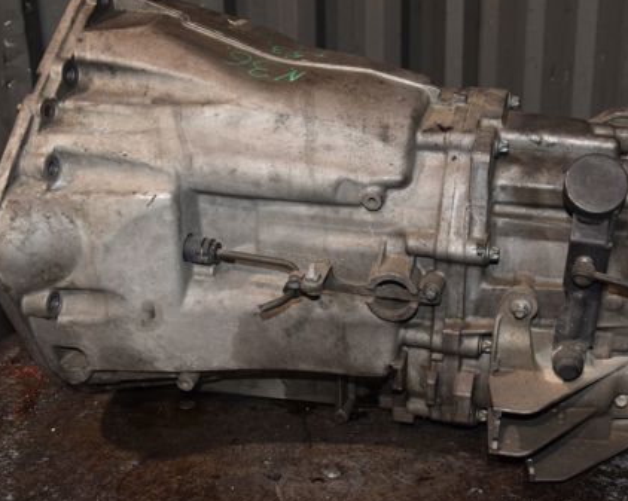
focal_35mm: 47
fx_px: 873
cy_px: 207
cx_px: 394
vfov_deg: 32.0
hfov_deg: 39.3
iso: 800
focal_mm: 22
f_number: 5
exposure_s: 1/60
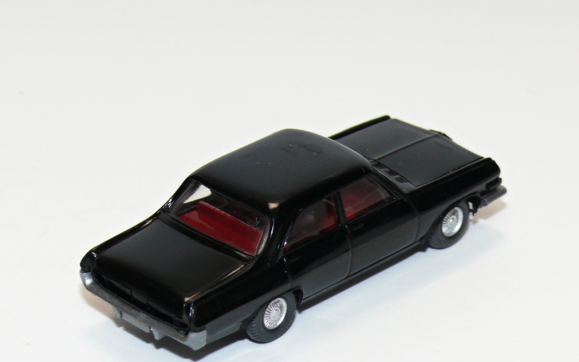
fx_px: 2272
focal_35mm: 144
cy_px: 215
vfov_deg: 9.1
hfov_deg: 14.5
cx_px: 290
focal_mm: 16.1
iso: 100
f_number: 4
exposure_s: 1/30
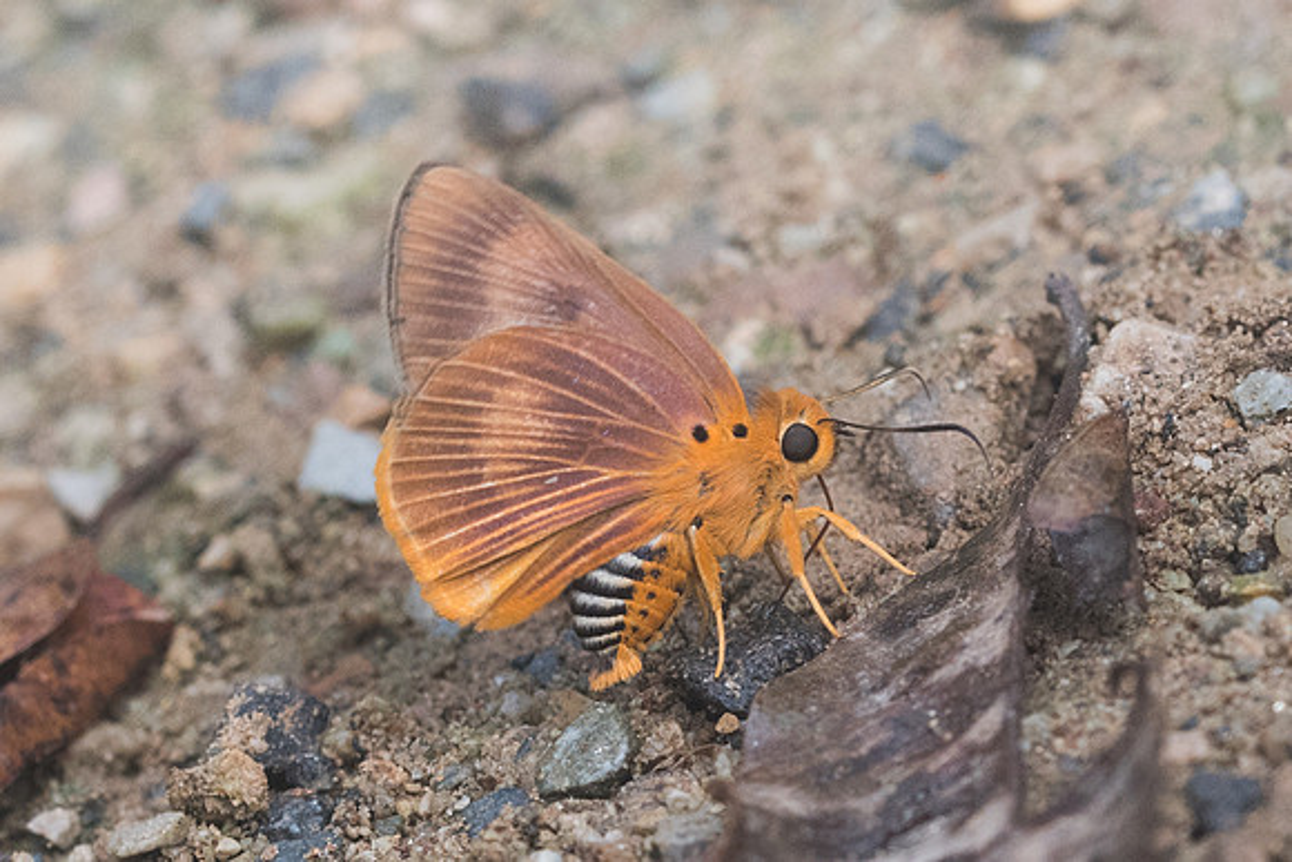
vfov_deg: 2.2
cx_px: 705
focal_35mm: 622
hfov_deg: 3.3
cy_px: 474
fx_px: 22343
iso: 800
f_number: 5.6
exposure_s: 1/250
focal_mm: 150
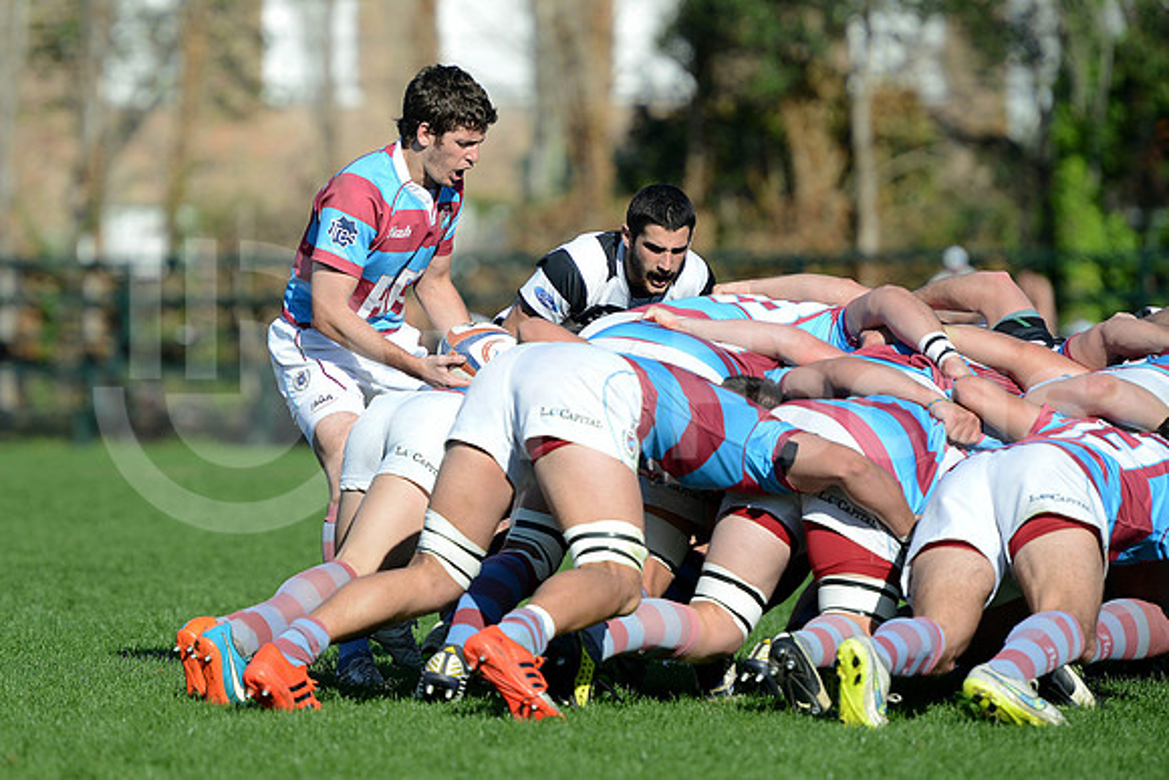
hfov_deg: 7.9
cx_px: 584
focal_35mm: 260
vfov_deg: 5.3
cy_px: 390
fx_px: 8444
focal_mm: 260
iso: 320
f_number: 4
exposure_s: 1/2000
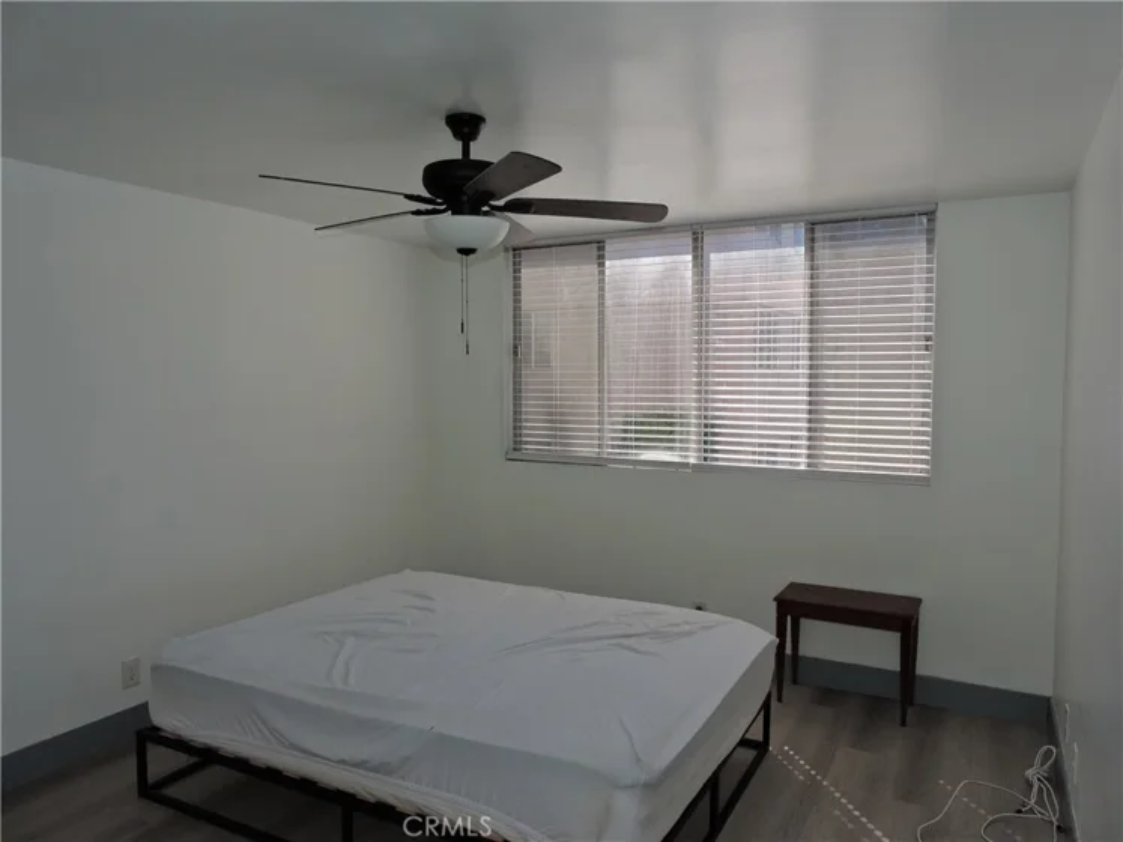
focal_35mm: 24
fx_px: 778
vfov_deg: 56.8
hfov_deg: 71.6
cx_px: 562
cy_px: 421
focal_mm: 4.3
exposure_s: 1/640
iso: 100
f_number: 3.3
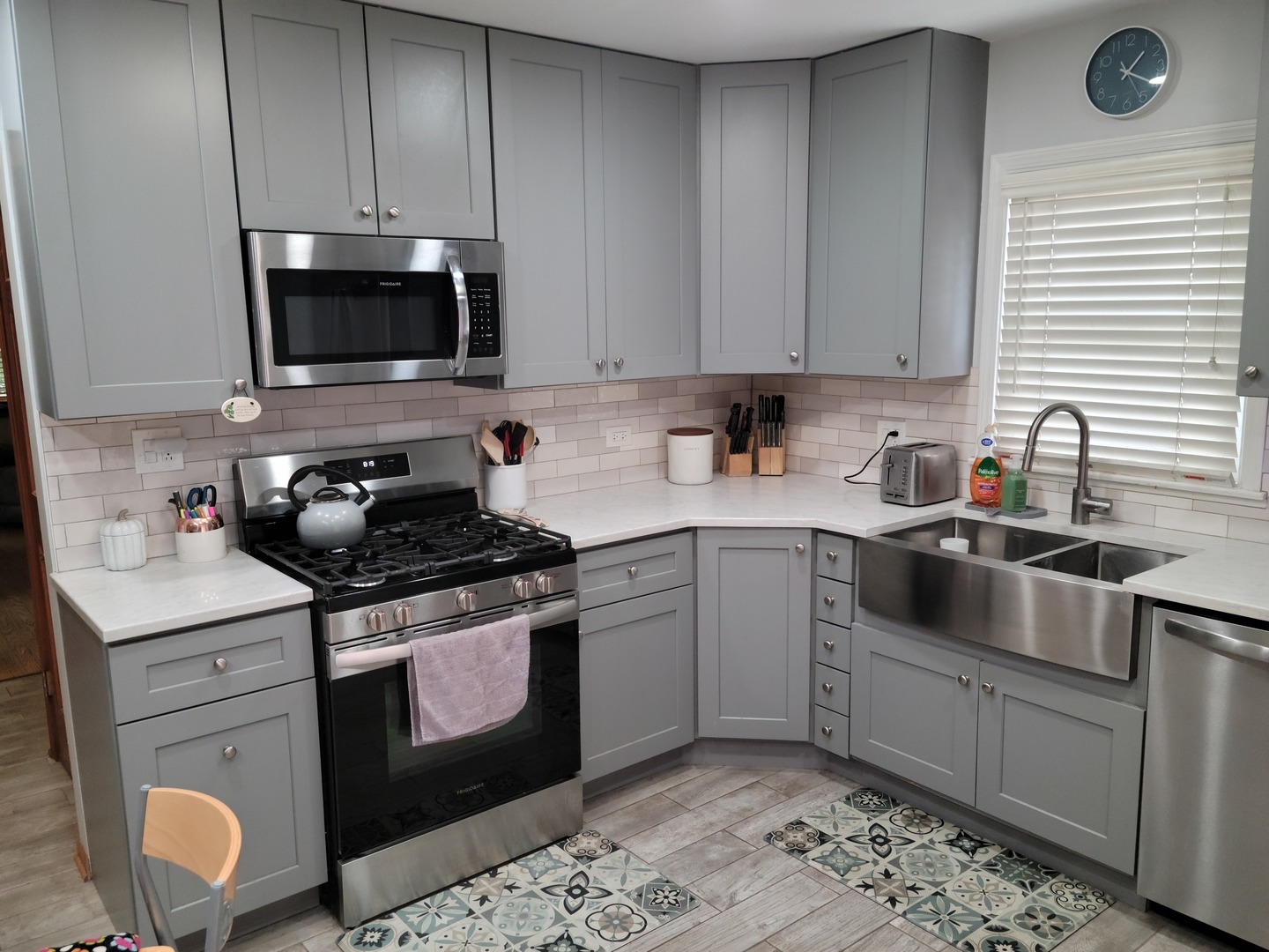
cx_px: 634
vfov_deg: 49.7
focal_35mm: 28
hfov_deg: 63.4
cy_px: 476
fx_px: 1026
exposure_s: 1/60
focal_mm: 5.9
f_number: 2
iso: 200
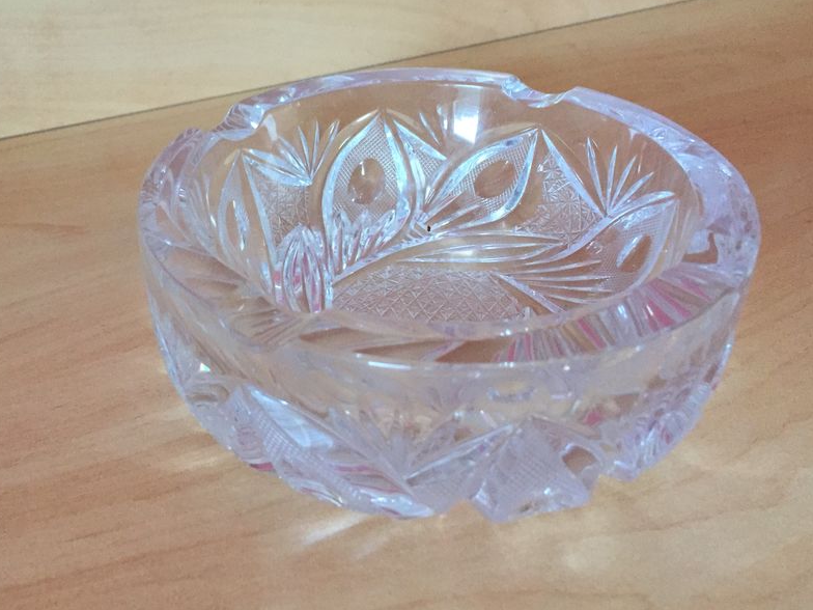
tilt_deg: -31.5
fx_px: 869
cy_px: 237
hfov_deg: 49.9
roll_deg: +2.1
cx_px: 338
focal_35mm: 37
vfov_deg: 38.5
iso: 250
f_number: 2.2
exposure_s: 1/20
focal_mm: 4.15
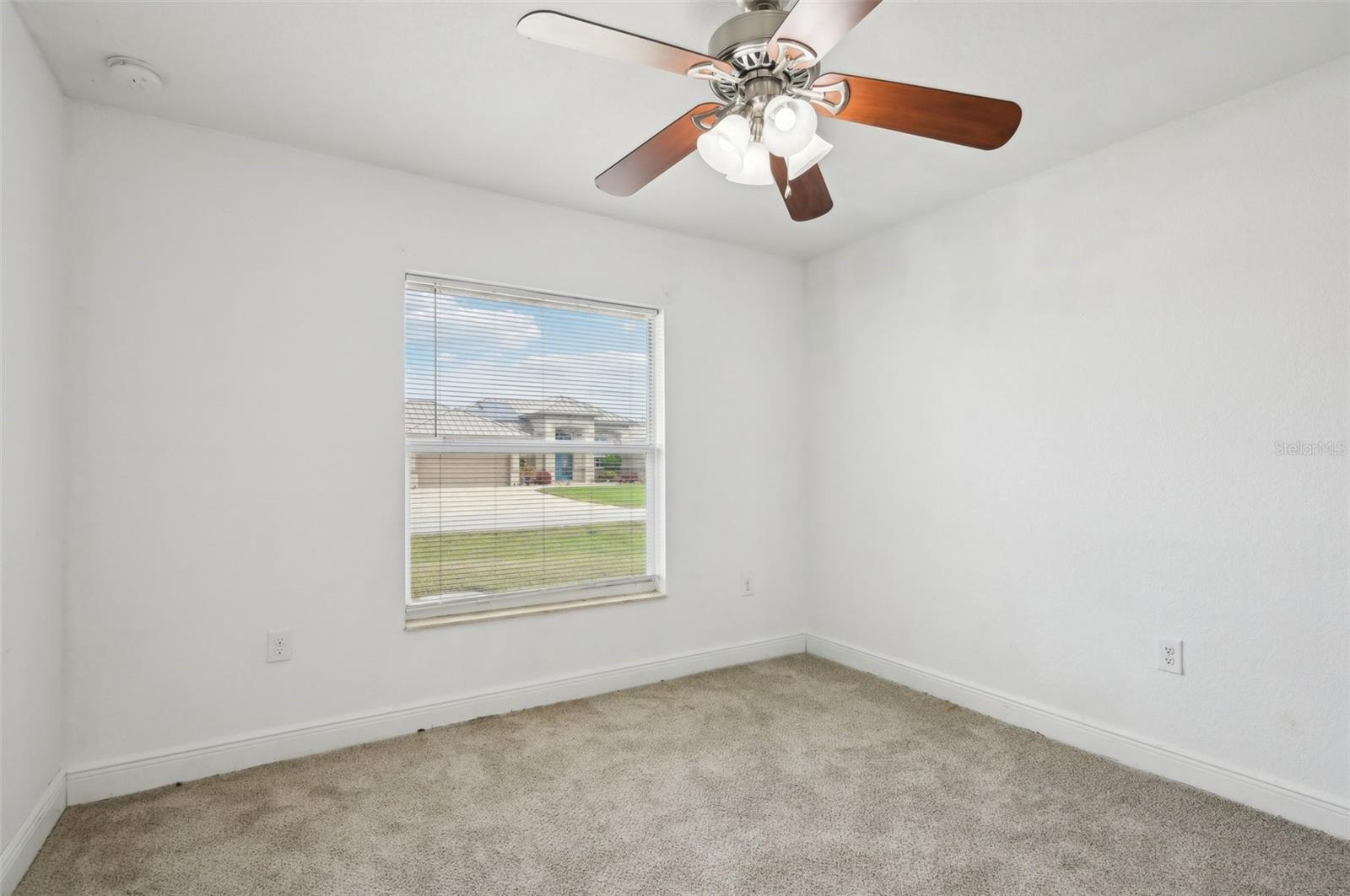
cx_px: 675
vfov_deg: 70.3
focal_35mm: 17
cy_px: 448
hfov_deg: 93.3
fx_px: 637
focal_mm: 17
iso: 400
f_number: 8
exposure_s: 1/160
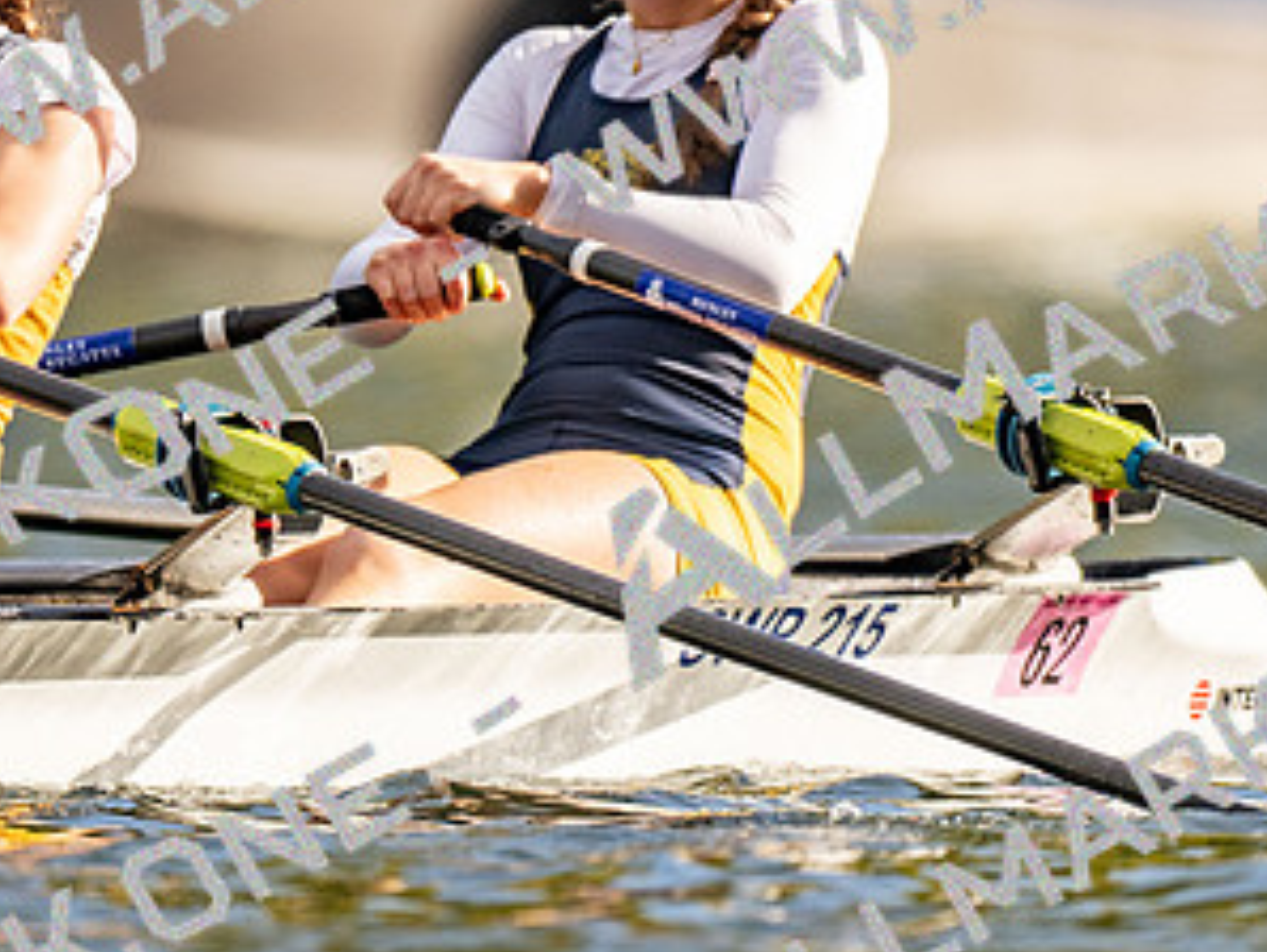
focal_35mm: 1683
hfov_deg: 1.2
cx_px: 247
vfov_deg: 0.9
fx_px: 61650
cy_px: 287
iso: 200
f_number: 4
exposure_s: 1/2500
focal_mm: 600
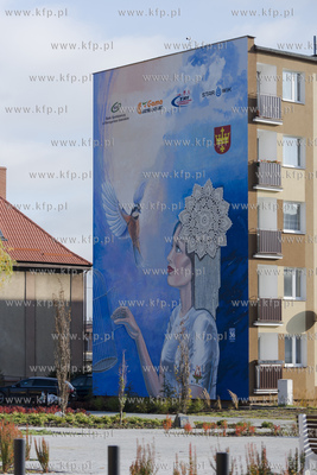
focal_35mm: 105
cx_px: 158
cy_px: 238
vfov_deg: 19.4
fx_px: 1386
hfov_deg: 13.1
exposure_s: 1/2000
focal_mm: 105
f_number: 4.5
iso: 400
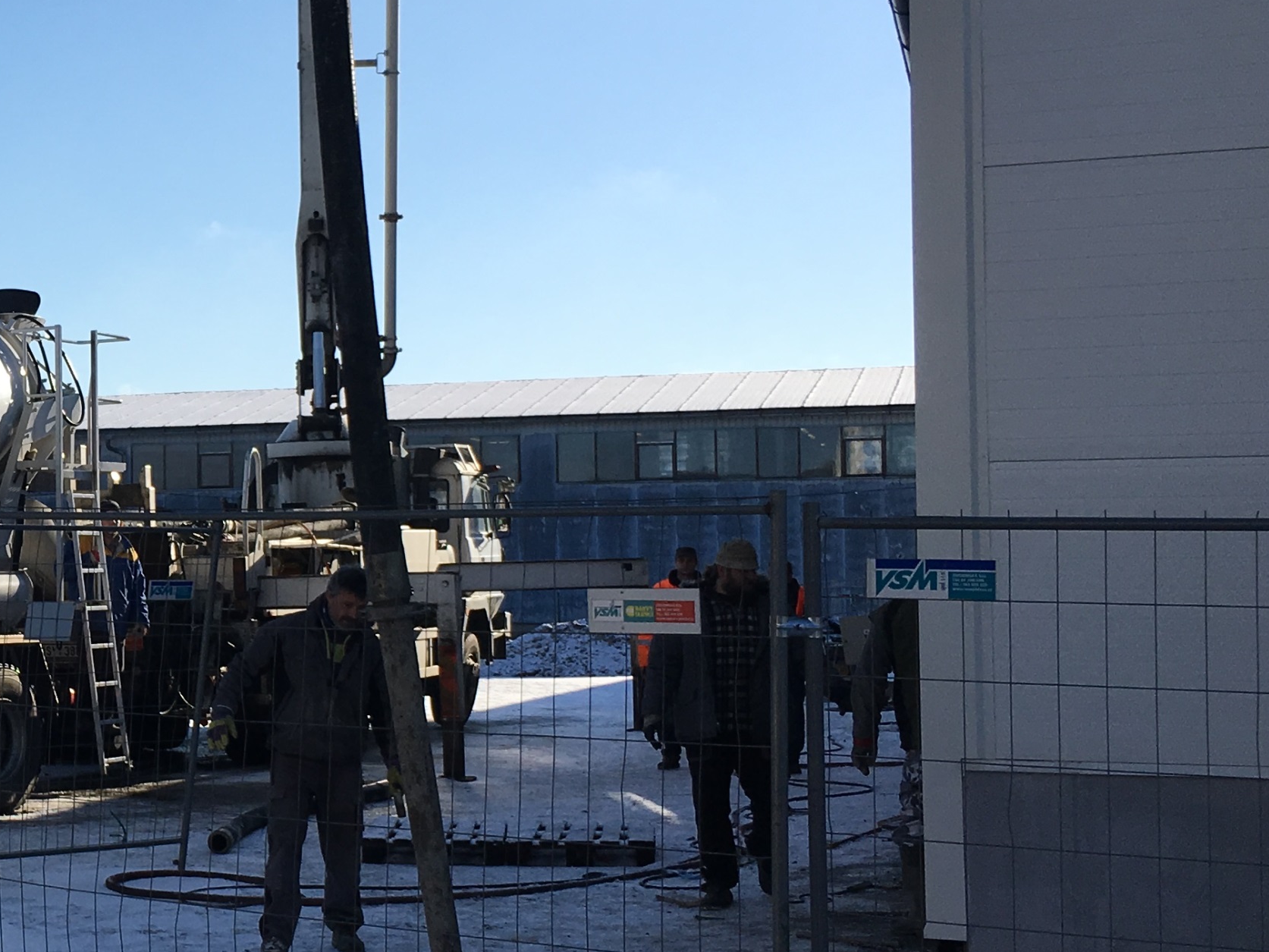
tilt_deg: +4.6
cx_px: -70
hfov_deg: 27.6
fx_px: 2383
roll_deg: -0.3
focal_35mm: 65
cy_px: 463
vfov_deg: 22.6
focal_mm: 4.15
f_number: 2.2
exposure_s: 1/1972
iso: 25
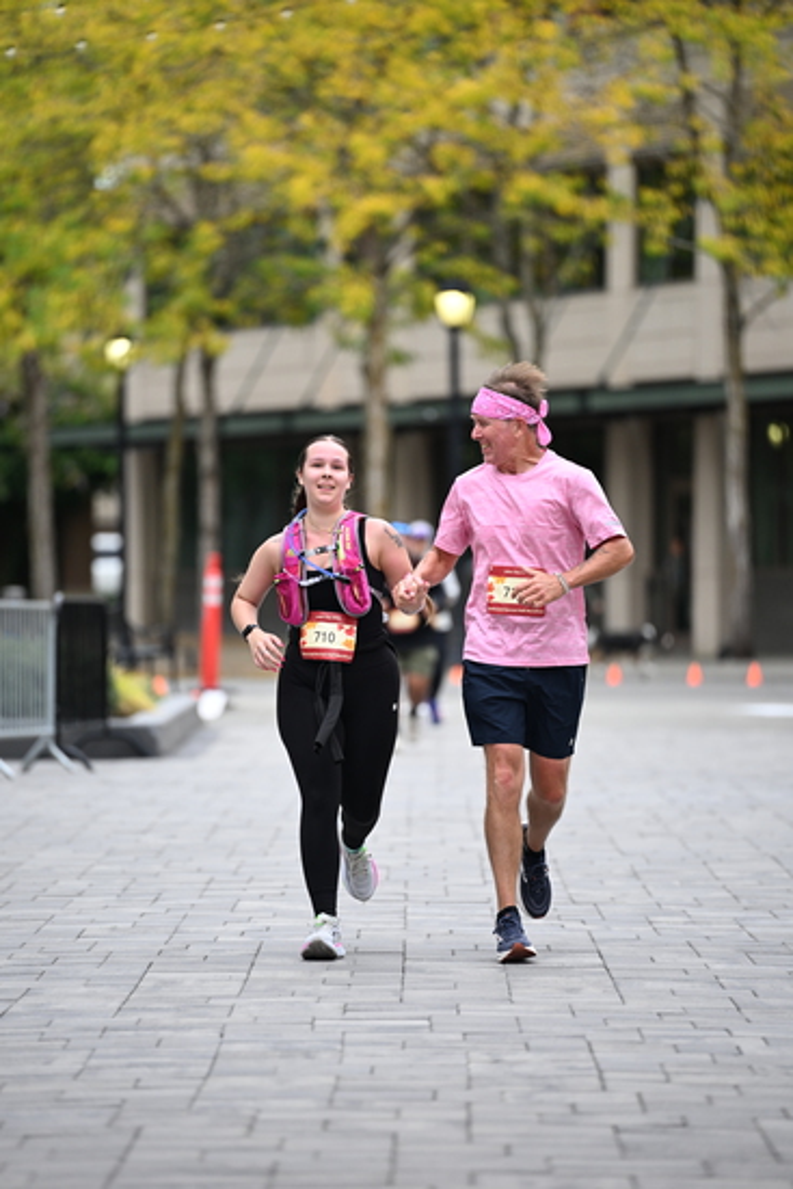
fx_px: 6604
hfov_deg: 6.9
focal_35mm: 200
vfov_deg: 10.3
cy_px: 594
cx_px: 396
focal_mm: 200
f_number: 2.8
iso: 640
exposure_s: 1/1600
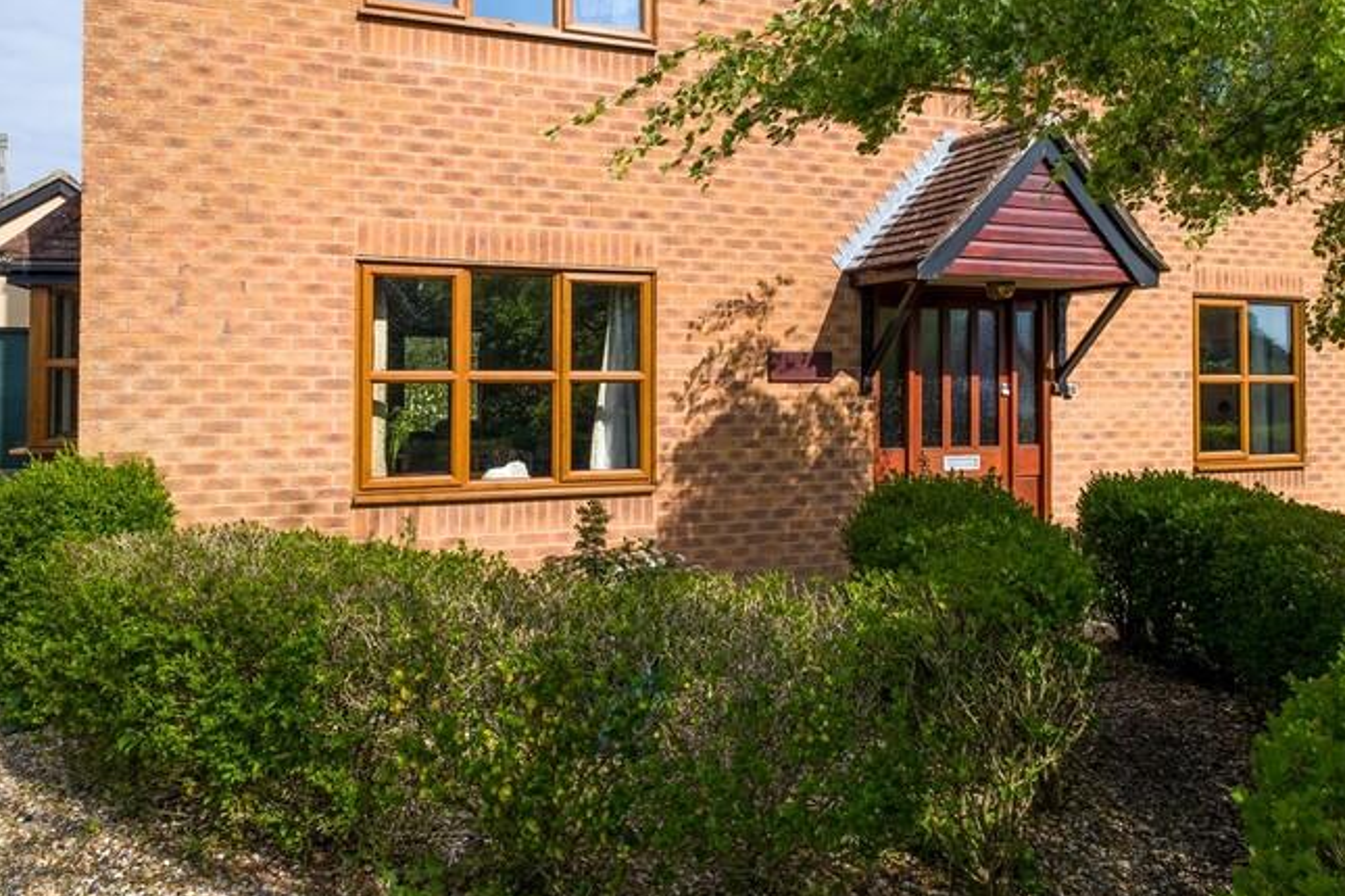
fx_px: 1009
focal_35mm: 27
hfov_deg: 67.4
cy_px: 362
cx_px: 665
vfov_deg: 47.7
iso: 160
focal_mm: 11
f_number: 11
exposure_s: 1/1000
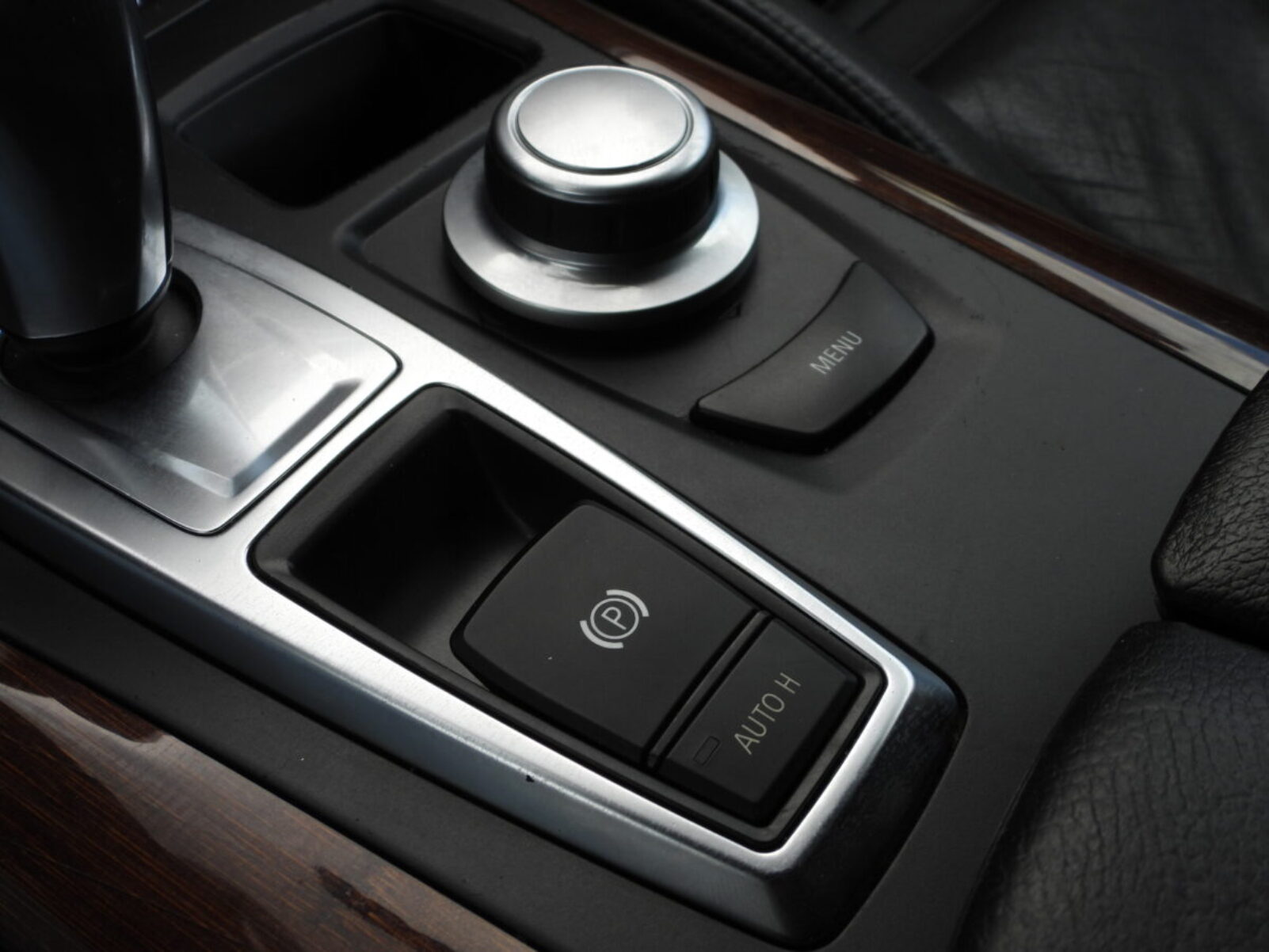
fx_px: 1393
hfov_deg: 49.0
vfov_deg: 37.7
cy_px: 476
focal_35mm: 38
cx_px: 634
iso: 100
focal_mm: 6.8
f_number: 3.2
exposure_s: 1/400
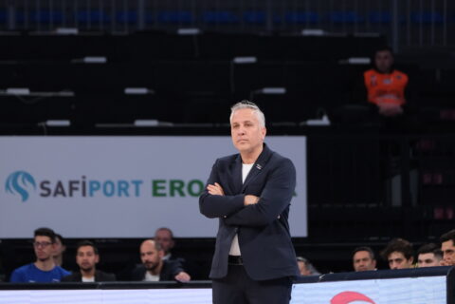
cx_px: 228
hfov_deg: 9.8
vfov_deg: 6.5
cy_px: 152
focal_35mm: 210
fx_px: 2654
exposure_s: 1/1000
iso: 2000
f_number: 2.8
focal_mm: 140
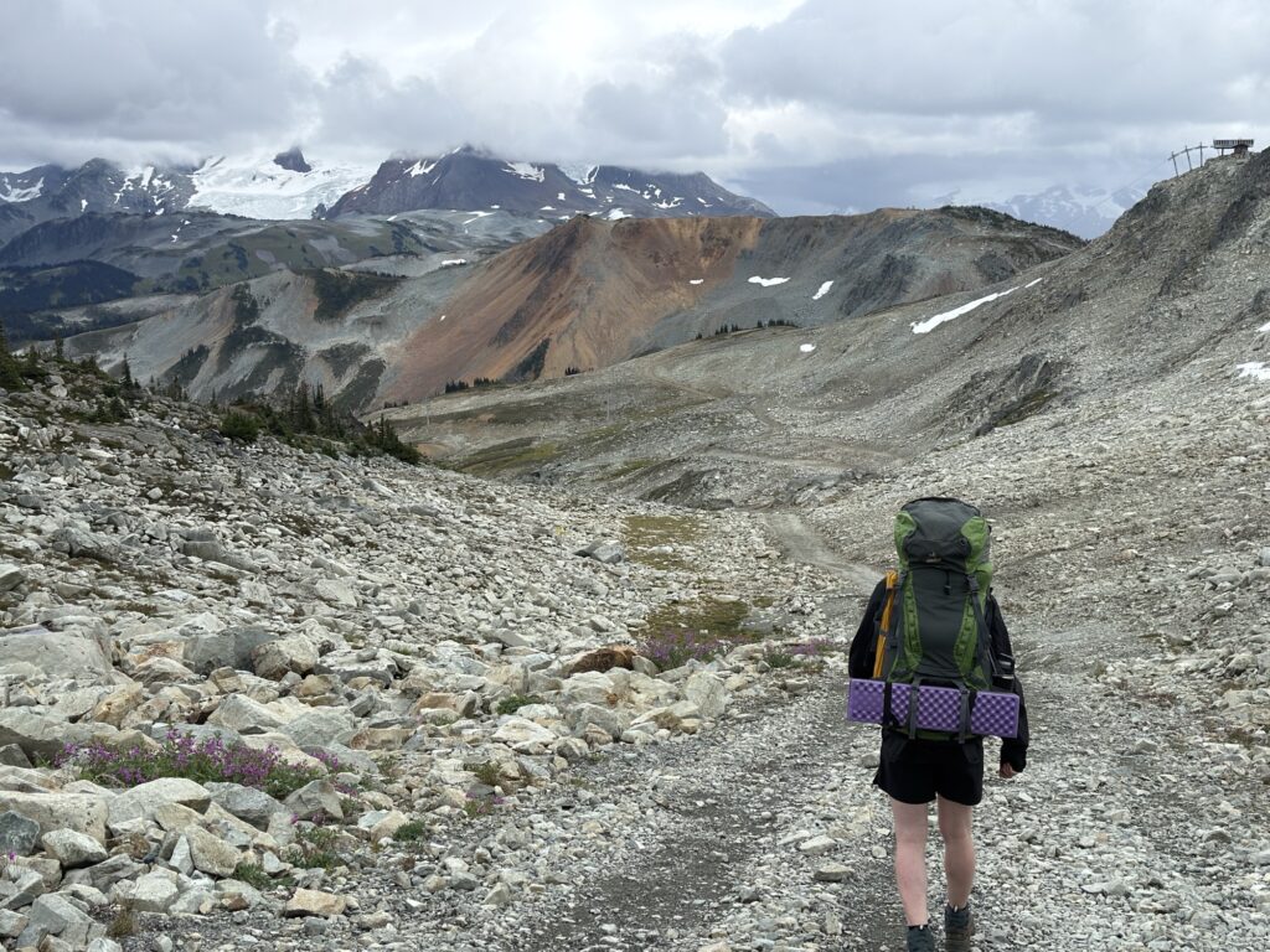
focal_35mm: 48
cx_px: 635
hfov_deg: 39.7
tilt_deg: -8.6
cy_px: 476
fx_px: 1761
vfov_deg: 30.3
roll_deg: -0.5
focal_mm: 6.76
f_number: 1.78
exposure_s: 1/2597
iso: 80
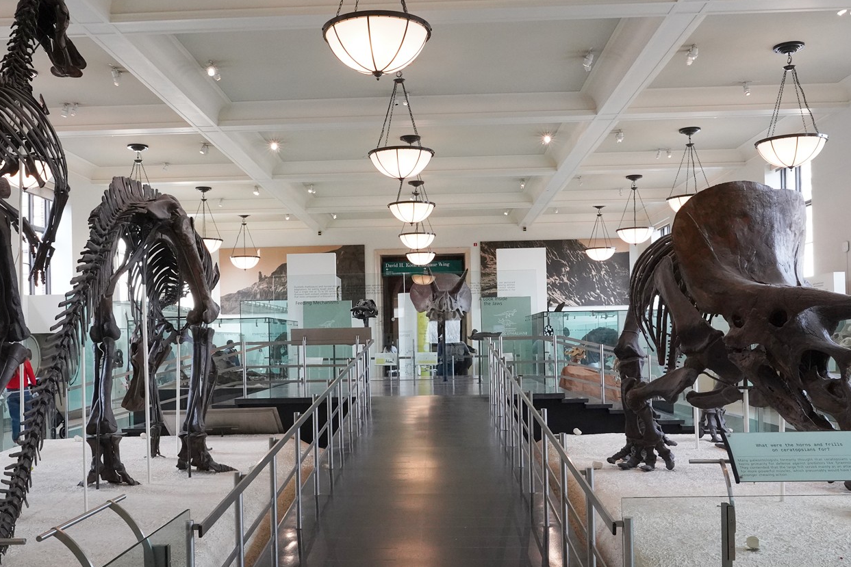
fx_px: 875
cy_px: 330
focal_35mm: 37
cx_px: 402
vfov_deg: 35.9
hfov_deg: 51.9
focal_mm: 23
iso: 3200
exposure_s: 1/80
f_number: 13
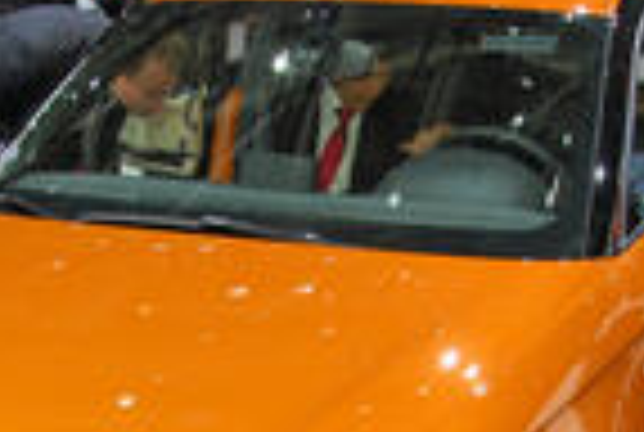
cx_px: 270
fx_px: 1649
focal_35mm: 92
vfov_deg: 14.6
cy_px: 459
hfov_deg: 22.1
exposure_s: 1/100
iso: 200
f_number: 5
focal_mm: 22
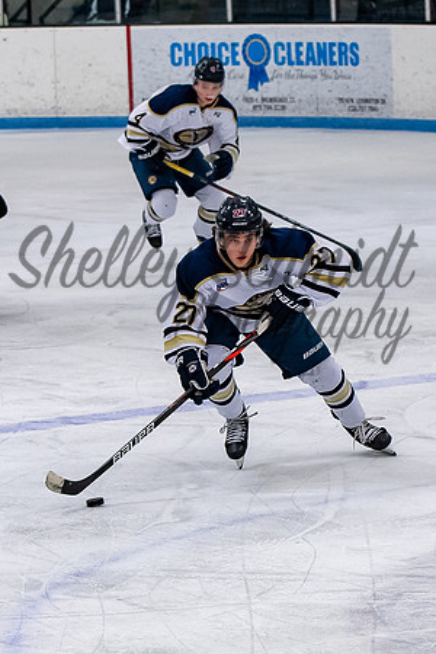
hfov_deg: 5.2
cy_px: 292
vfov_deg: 7.9
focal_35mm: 262
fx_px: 4757
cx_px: 274
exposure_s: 1/800
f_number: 3.5
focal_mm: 82
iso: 1250
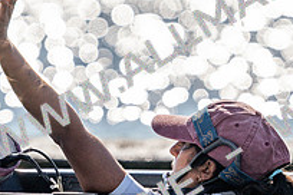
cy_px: 161
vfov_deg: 1.0
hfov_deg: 1.5
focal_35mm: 1367
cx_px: 161
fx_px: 11125
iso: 100
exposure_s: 1/1600
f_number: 6.3
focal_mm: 481
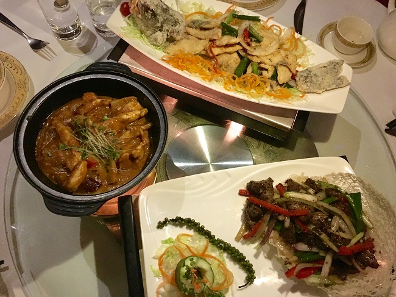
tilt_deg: -64.3
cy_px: 148
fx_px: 332
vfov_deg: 48.2
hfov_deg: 61.7
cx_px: 198
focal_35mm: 29
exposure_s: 1/17
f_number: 2.2
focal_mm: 4.15
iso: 400
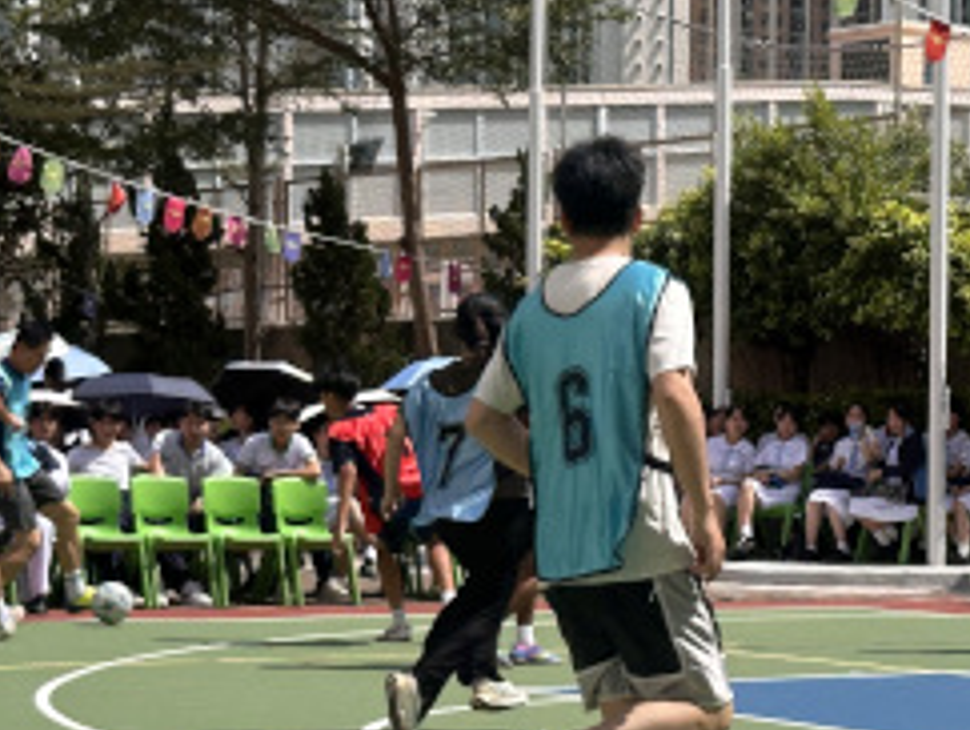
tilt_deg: -0.9
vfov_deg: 12.5
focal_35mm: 119
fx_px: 3338
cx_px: 545
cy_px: 441
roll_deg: -0.2
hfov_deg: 16.5
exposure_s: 1/4184
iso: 64
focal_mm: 6.86
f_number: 1.78
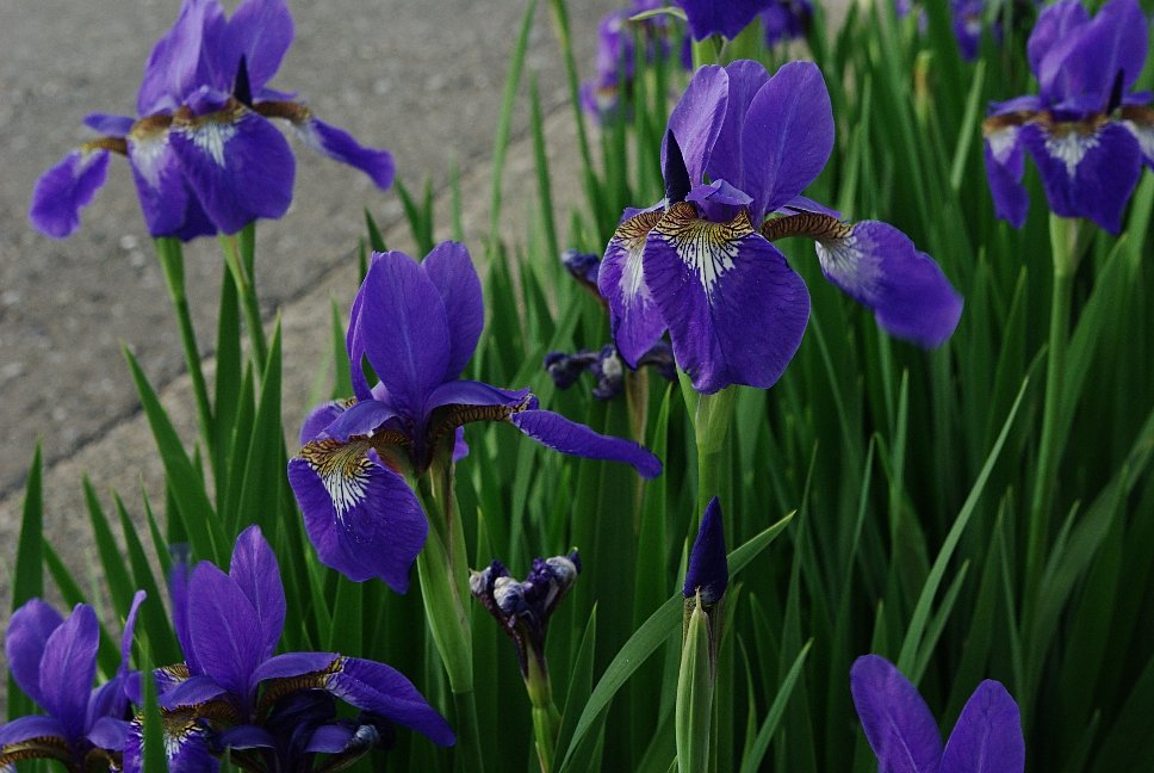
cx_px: 577
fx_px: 2648
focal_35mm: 82
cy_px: 386
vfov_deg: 16.6
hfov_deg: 24.6
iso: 400
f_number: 16
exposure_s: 1/60
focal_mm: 55
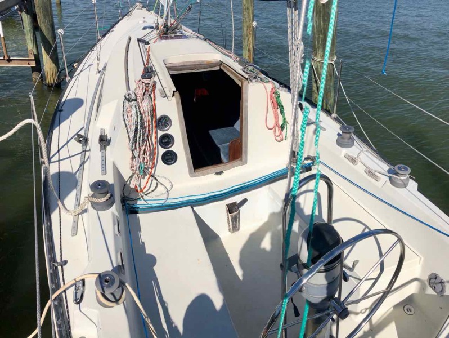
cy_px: 169
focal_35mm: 28
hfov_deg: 63.4
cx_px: 224
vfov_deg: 49.8
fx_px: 364
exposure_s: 1/5348
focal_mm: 3.99
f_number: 1.8
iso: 20
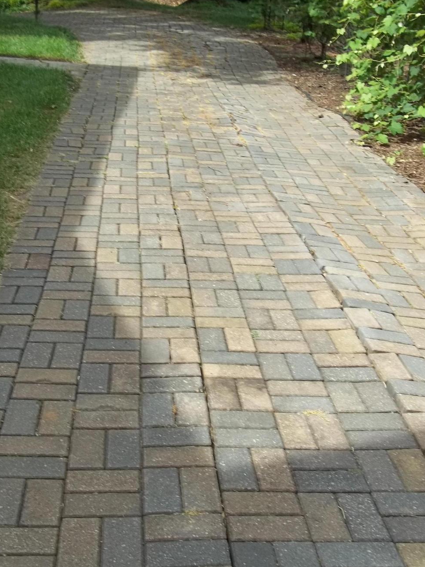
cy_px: 257
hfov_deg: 29.7
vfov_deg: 38.9
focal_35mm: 49
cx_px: 191
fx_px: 802
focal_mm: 5.7
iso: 64
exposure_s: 1/60
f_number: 8.8
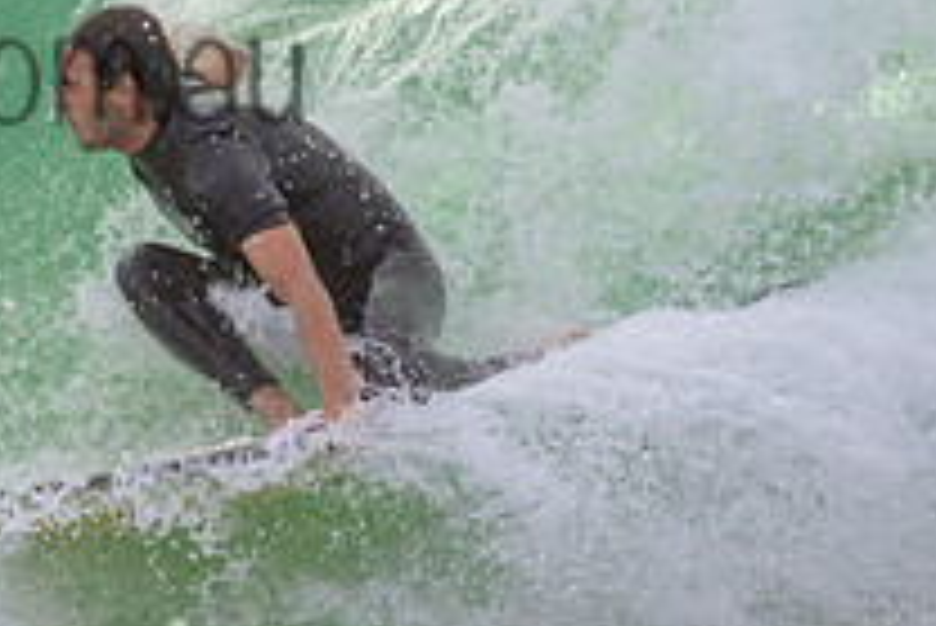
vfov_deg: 0.6
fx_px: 57940
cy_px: 20
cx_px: -171
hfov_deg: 0.9
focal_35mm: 2227
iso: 900
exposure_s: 1/2000
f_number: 11
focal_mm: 800
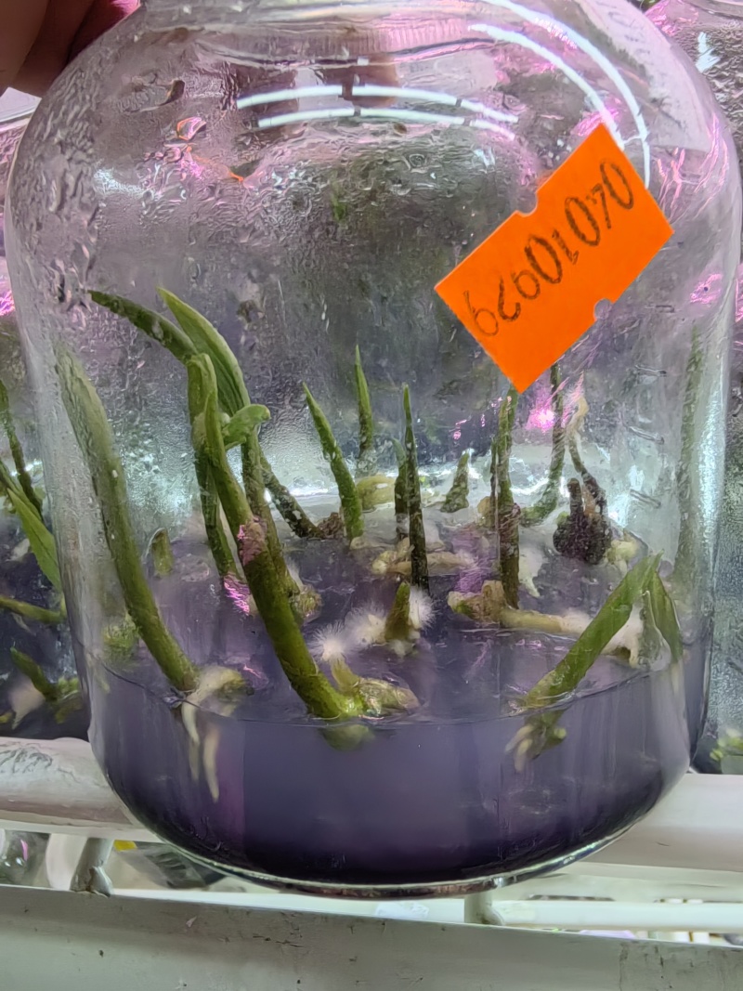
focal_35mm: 27
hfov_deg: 51.3
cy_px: 496
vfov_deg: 65.3
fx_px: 773
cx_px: 372
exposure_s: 1/172
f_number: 2.2
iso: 50
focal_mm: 1.68
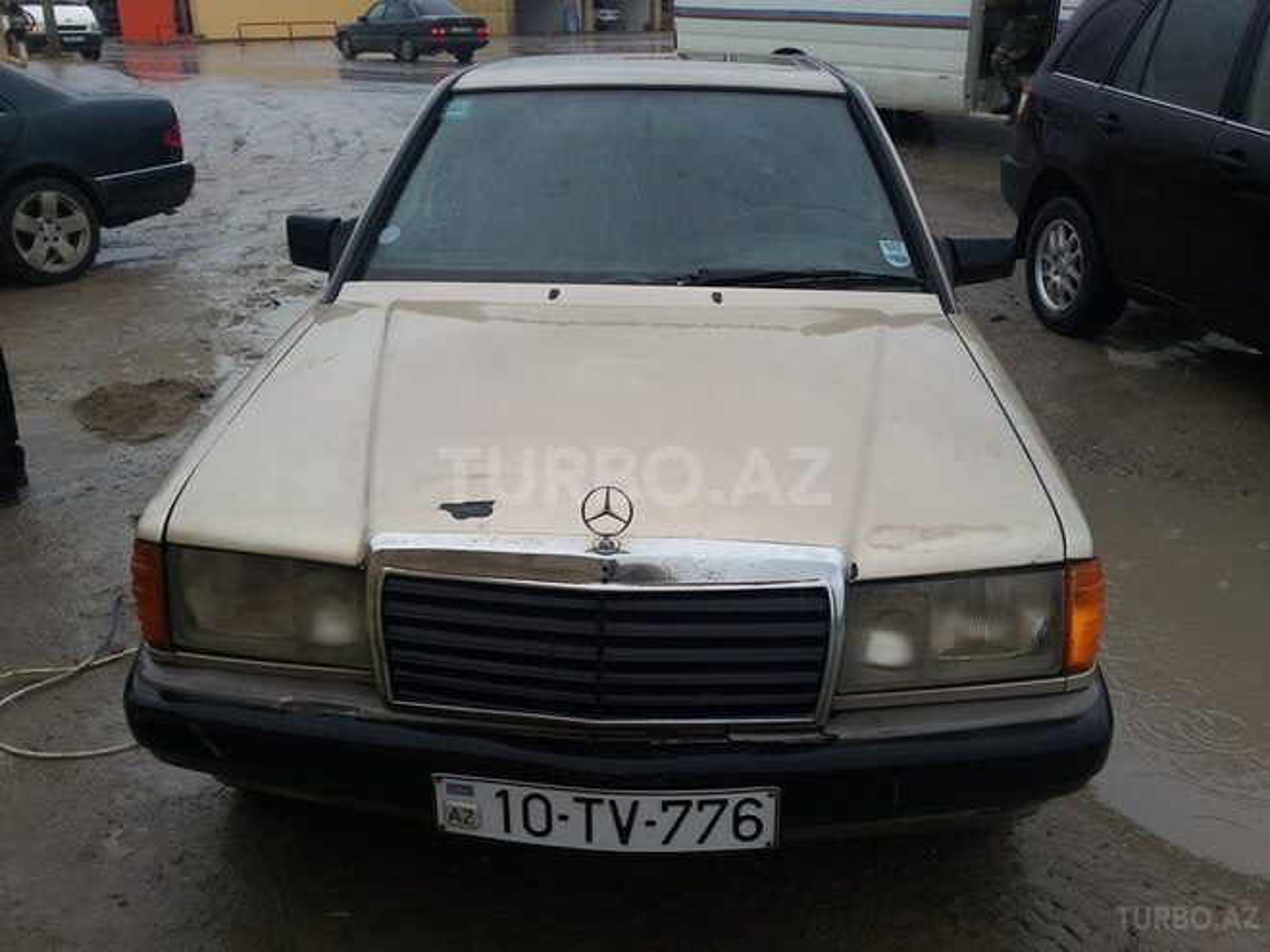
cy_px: 476
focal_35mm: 31
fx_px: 1137
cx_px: 635
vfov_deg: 45.4
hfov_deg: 58.4
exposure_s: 1/207
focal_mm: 3.3
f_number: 2.2
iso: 50
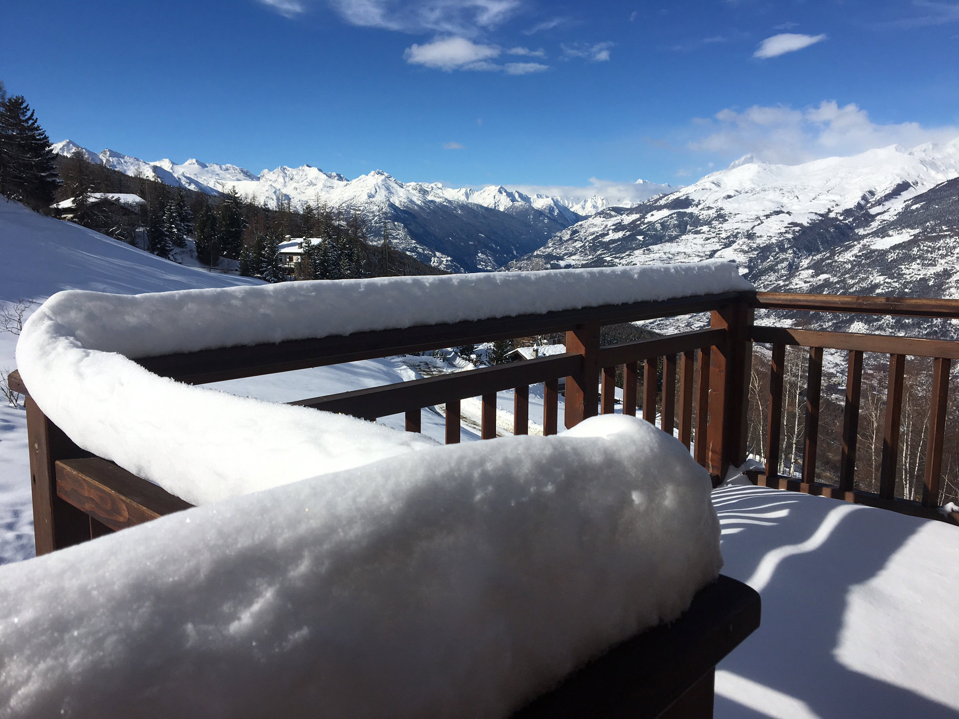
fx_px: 803
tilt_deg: -9.5
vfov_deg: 48.2
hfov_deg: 61.7
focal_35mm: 29
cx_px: 480
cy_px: 360
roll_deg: +0.3
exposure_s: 1/4274
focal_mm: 4.15
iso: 25
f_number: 2.2
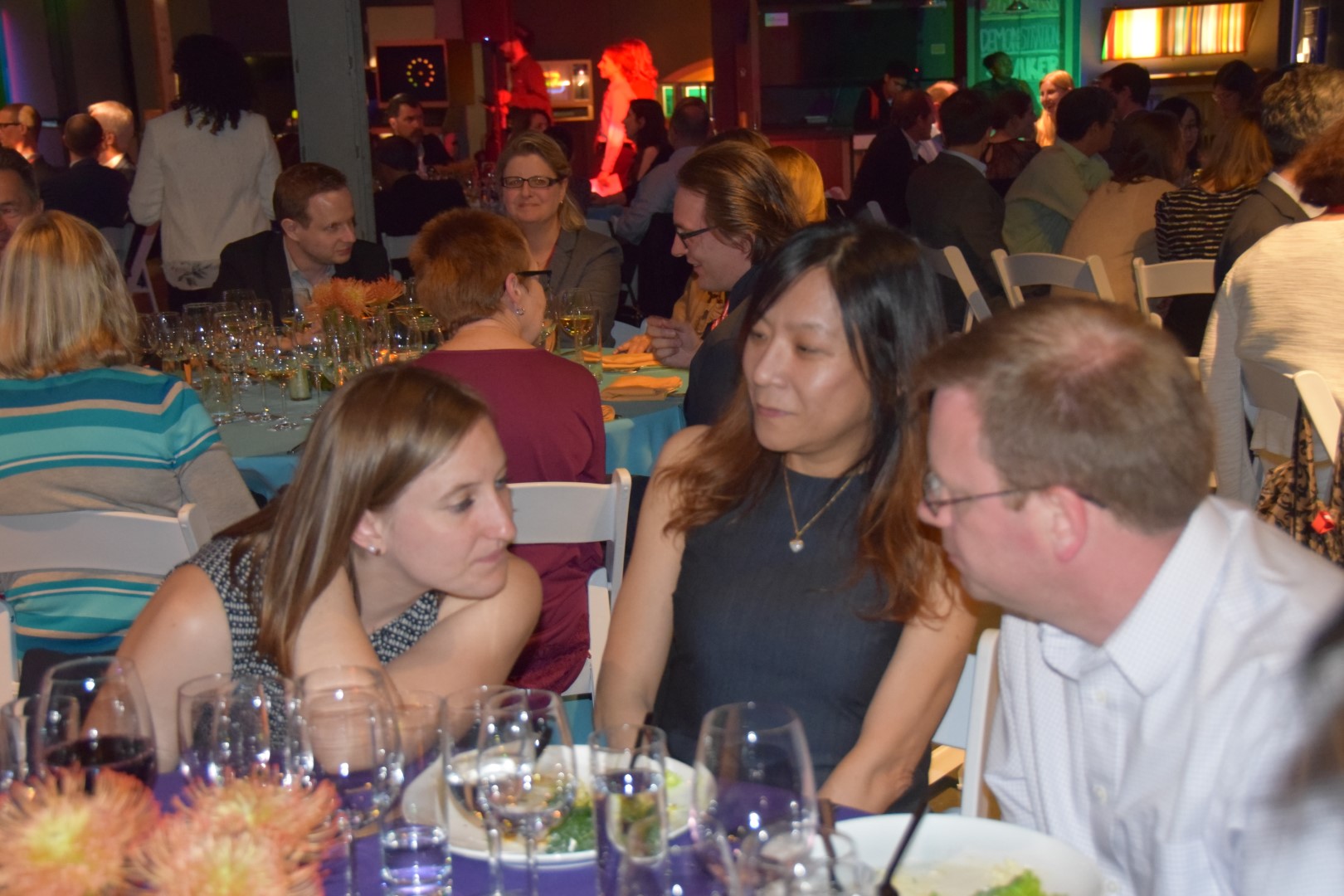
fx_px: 1960
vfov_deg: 25.8
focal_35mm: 52
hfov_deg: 37.9
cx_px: 672
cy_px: 448
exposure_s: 1/60
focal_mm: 35
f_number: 4.2
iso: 3200
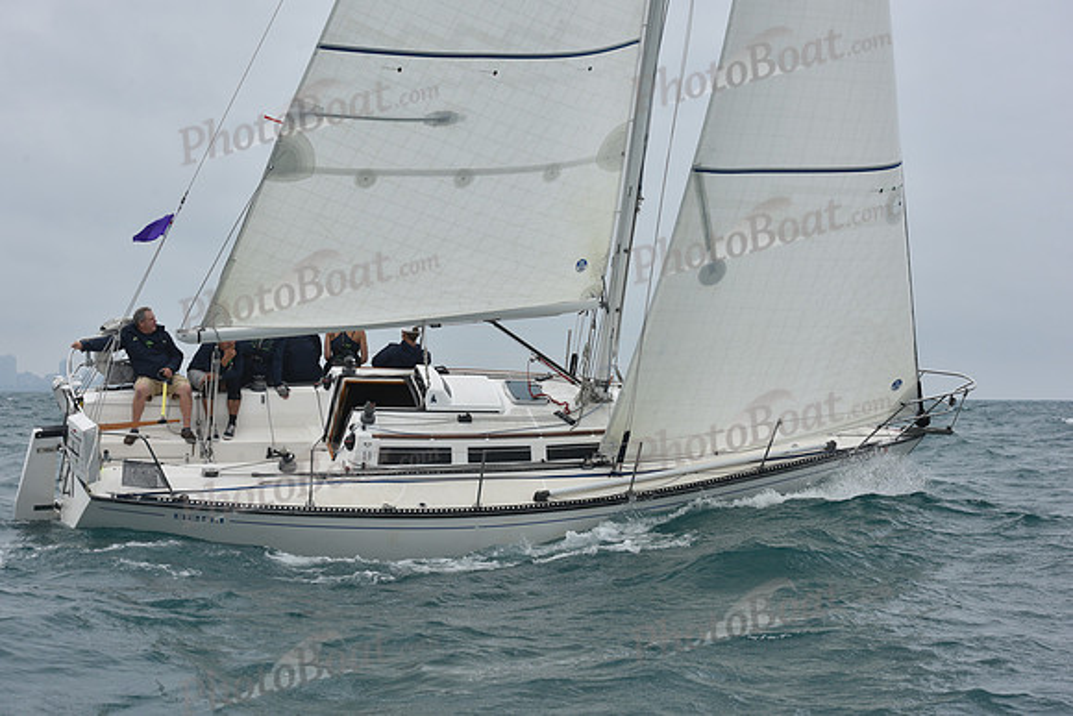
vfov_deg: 19.5
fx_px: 2087
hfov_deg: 28.8
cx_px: 536
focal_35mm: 70
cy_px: 358
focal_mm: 70
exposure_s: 1/800
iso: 250
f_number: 9
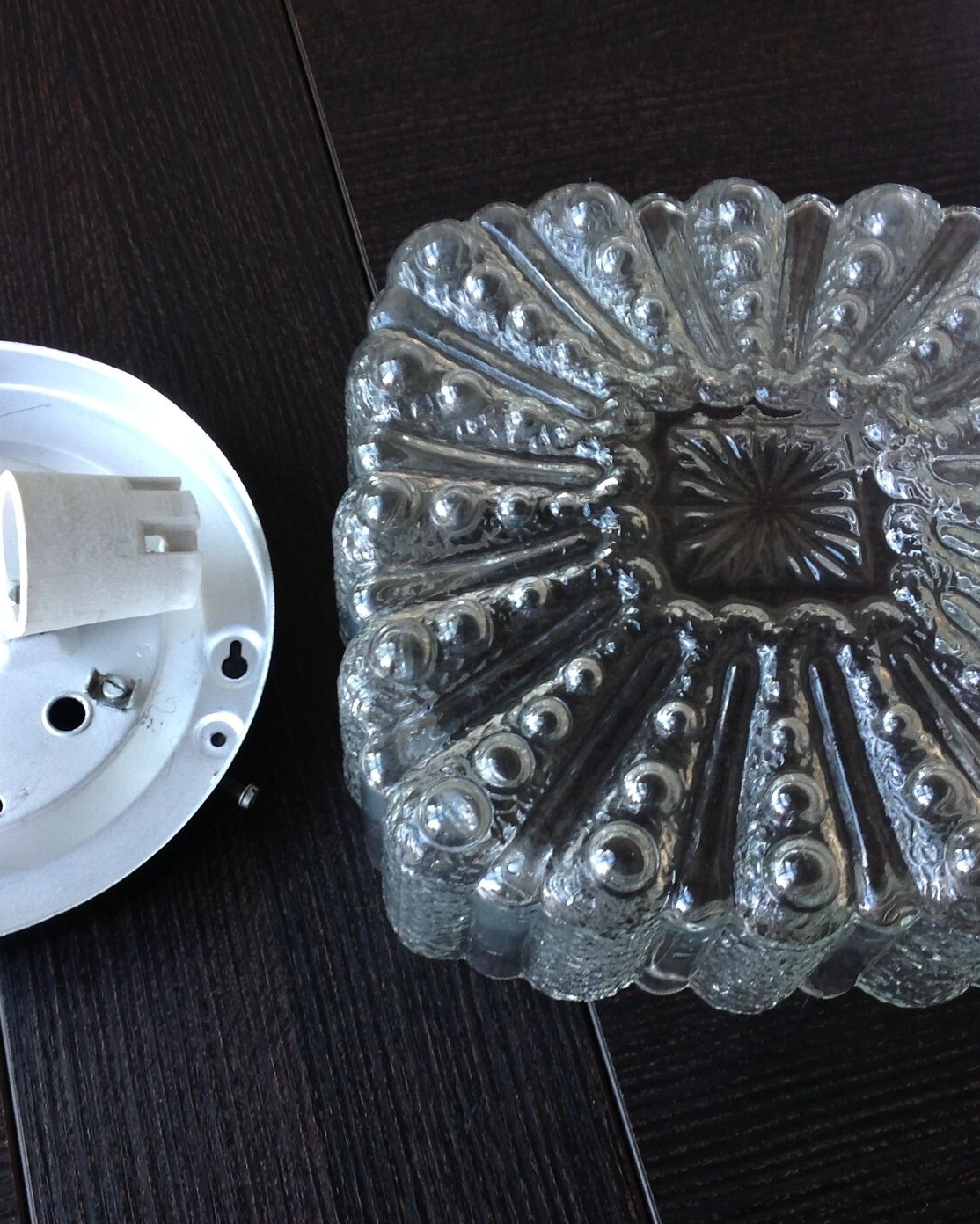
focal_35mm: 49
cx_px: 398
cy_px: 643
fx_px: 1776
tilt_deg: -66.6
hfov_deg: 30.8
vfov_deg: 38.0
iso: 50
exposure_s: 1/15
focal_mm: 4.28
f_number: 2.4
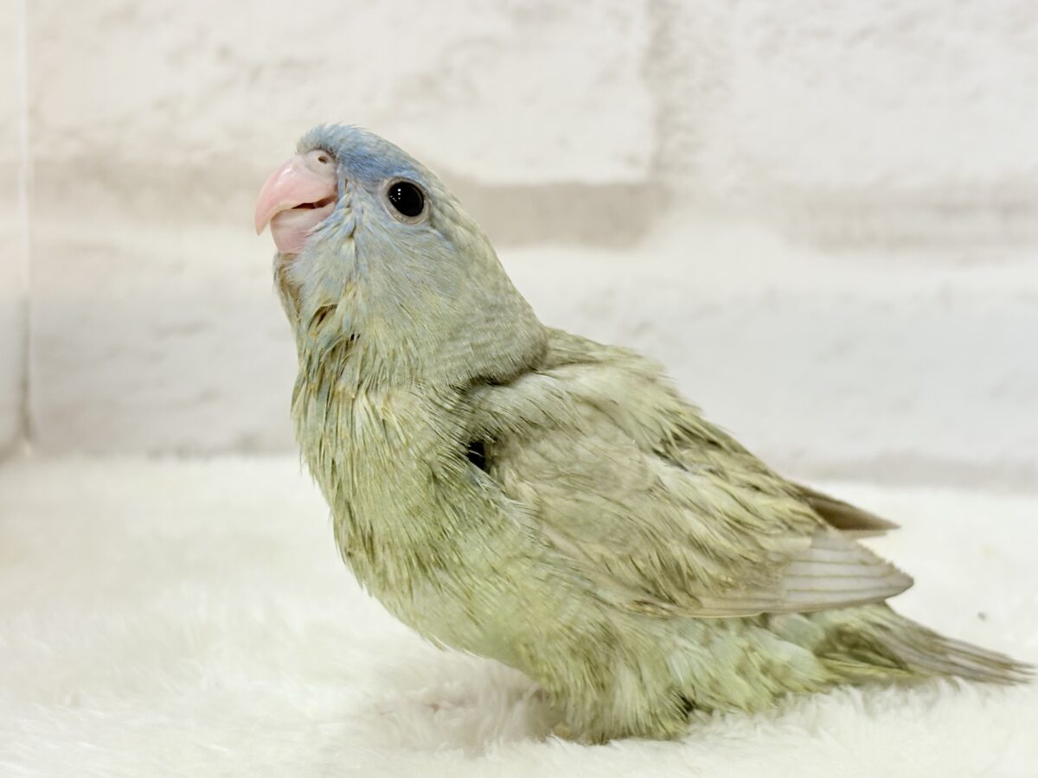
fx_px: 1559
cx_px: 519
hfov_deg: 36.8
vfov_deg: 28.0
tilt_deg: -7.4
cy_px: 389
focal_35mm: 52
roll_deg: -0.1
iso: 100
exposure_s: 1/100
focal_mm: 5.96
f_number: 1.6
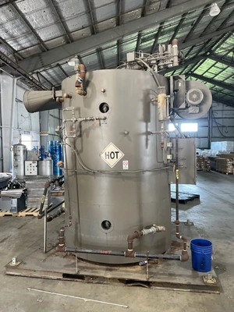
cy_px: 156
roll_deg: -0.5
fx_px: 234
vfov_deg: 67.3
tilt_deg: -4.4
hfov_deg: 53.1
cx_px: 117
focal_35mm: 26
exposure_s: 1/60
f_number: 1.5
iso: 320
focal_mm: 5.7
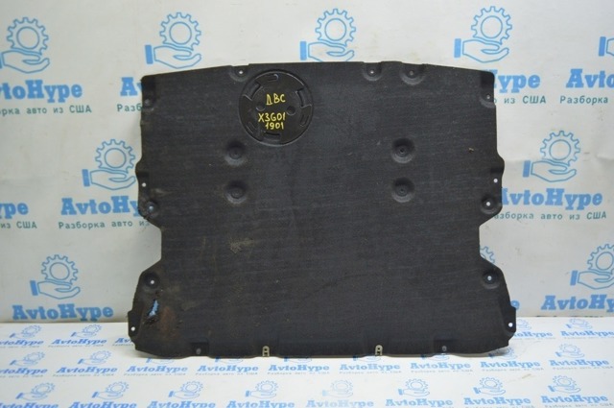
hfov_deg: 59.6
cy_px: 204
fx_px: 537
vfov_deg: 41.6
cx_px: 307
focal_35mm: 32
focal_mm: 21
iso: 400
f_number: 3.8
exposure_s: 1/40
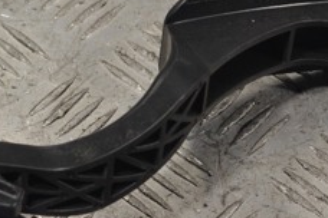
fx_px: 1685
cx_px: 26
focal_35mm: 185
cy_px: 95
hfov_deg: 11.0
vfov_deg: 7.4
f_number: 5.3
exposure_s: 1/100
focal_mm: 44
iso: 400
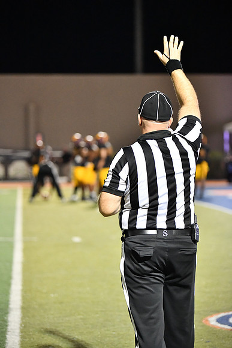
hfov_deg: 11.4
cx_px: 116
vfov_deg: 17.1
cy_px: 174
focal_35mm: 120
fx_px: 1159
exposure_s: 1/1250
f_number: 2.8
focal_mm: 120
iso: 9000
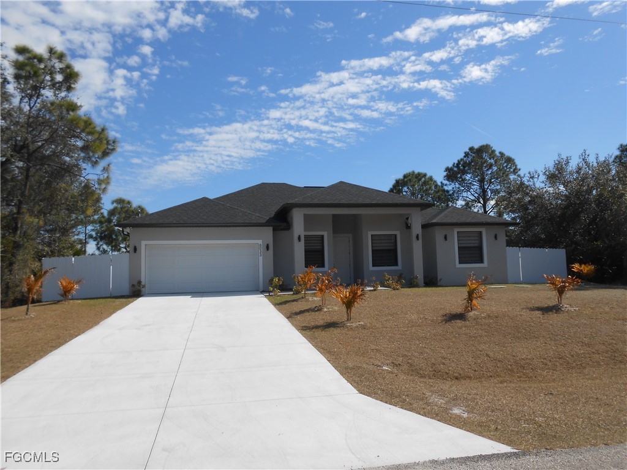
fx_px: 471
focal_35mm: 26
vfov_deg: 53.1
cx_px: 314
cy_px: 235
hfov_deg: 67.3
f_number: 3.5
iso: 80
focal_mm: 4.6
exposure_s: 1/1250
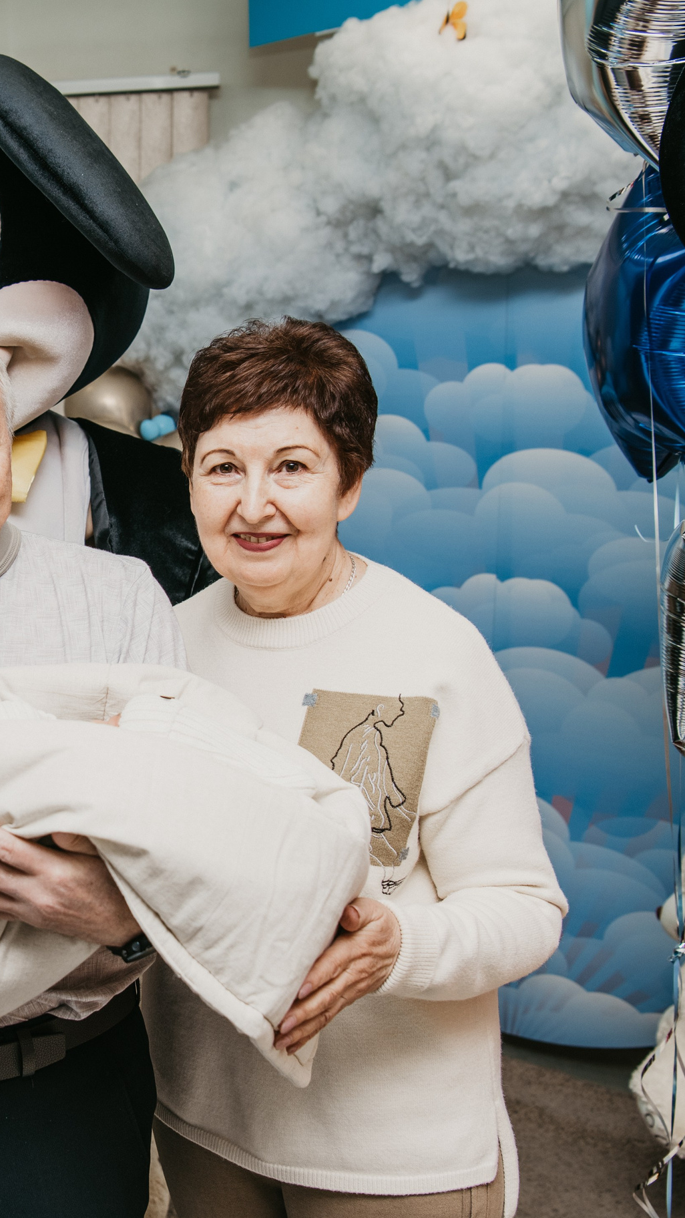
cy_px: 622
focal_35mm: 45
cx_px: -9
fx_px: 1453
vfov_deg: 45.5
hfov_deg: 25.2
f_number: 4
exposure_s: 1/160
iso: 160
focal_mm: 28
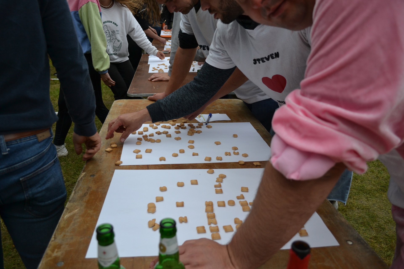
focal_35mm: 27
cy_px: 134
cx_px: 202
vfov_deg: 47.9
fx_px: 303
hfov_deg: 67.4
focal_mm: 18
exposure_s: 1/500
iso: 500
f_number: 3.5
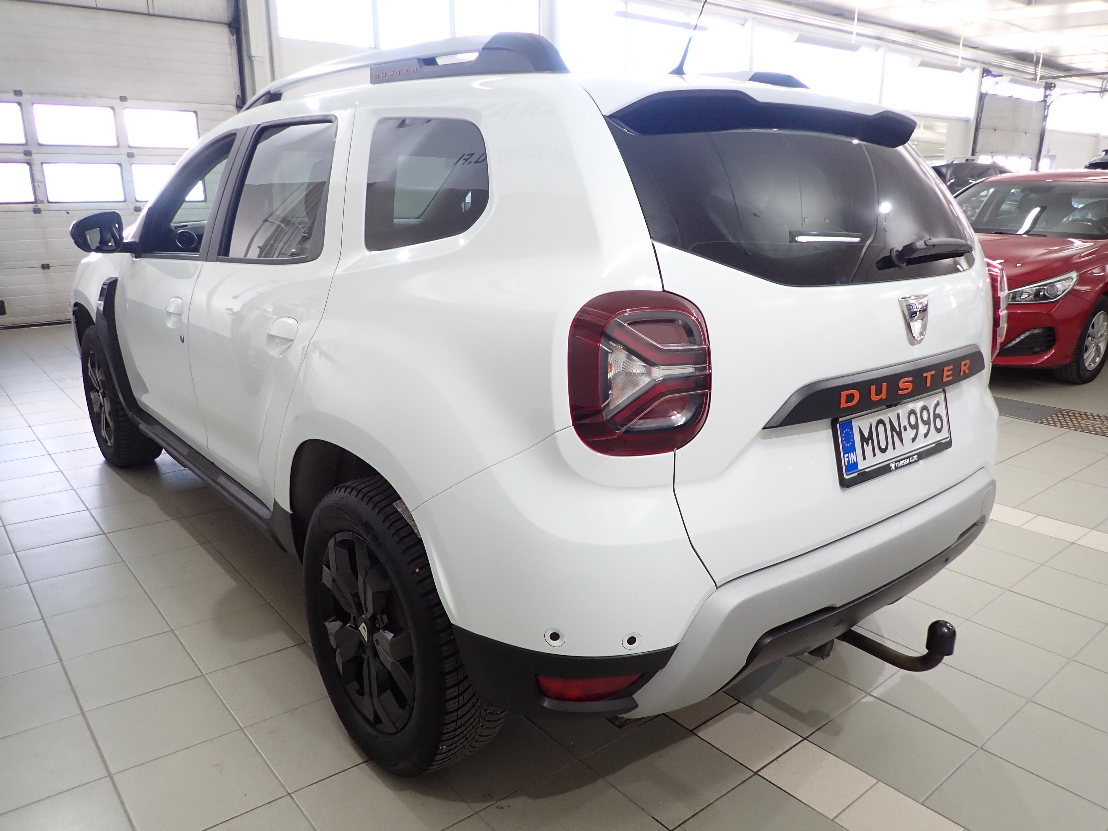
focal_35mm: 25
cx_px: 554
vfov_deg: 54.9
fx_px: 800
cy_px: 416
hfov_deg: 69.4
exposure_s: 1/60
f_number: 2
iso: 125
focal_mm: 4.5
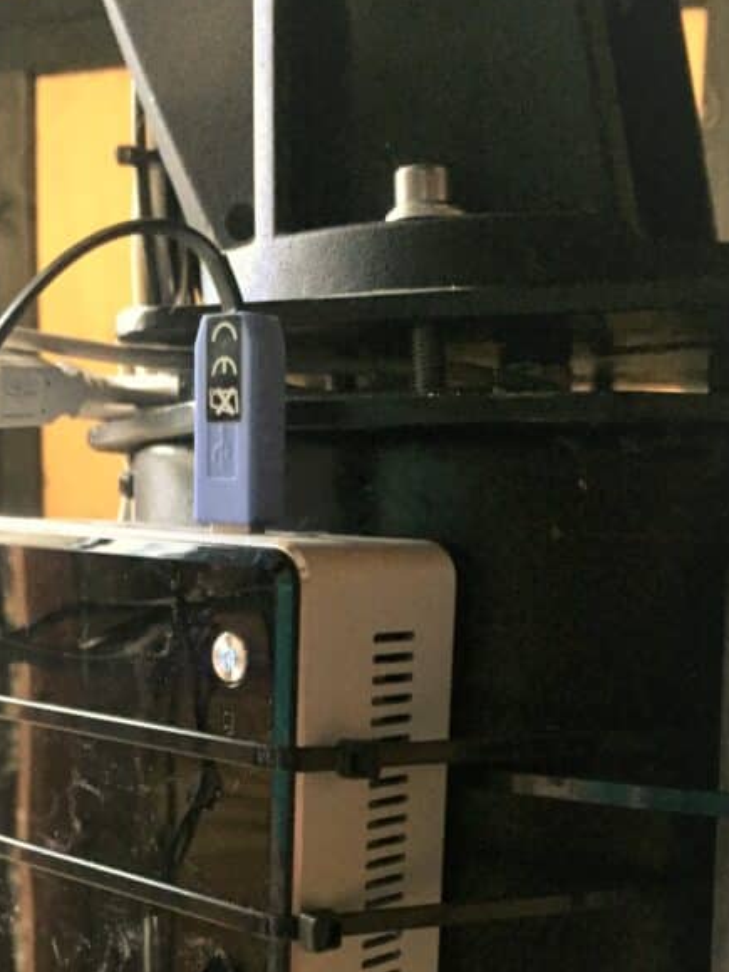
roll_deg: +0.4
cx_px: 370
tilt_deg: -8.3
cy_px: 764
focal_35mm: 50
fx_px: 1404
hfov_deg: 29.1
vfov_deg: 37.0
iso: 1000
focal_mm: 4.15
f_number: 2.2
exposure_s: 1/17
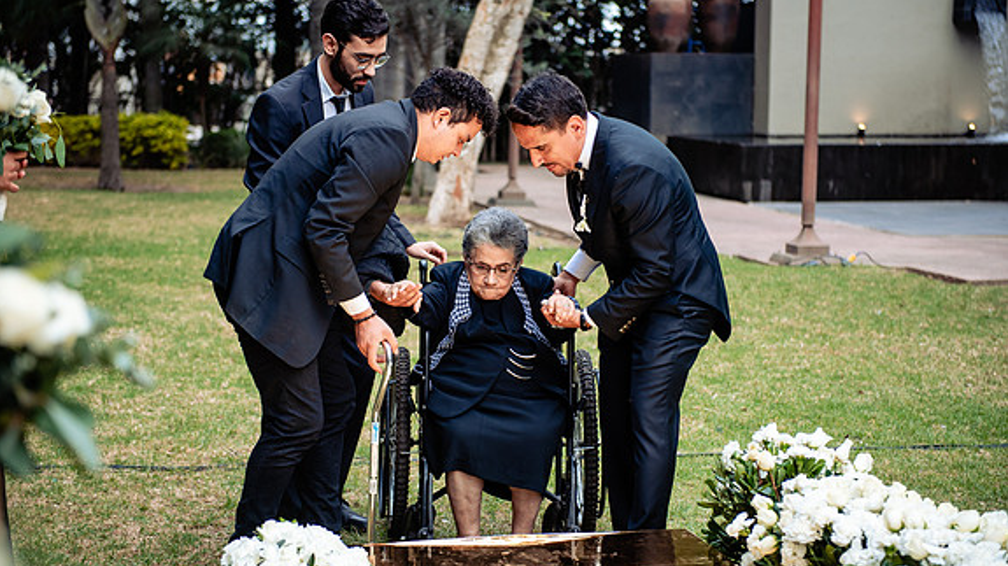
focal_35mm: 74
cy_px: 279
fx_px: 1977
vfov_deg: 16.3
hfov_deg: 28.6
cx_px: 501
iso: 320
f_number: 2.8
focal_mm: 70
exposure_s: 1/160
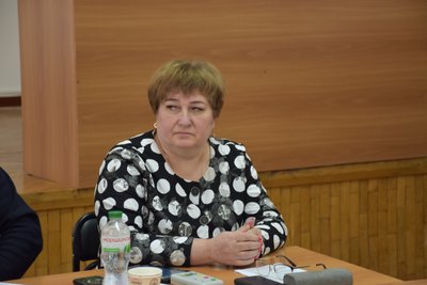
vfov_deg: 12.2
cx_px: 214
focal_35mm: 112
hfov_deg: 18.2
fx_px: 1335
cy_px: 142
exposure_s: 1/60
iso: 720
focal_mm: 75
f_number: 5
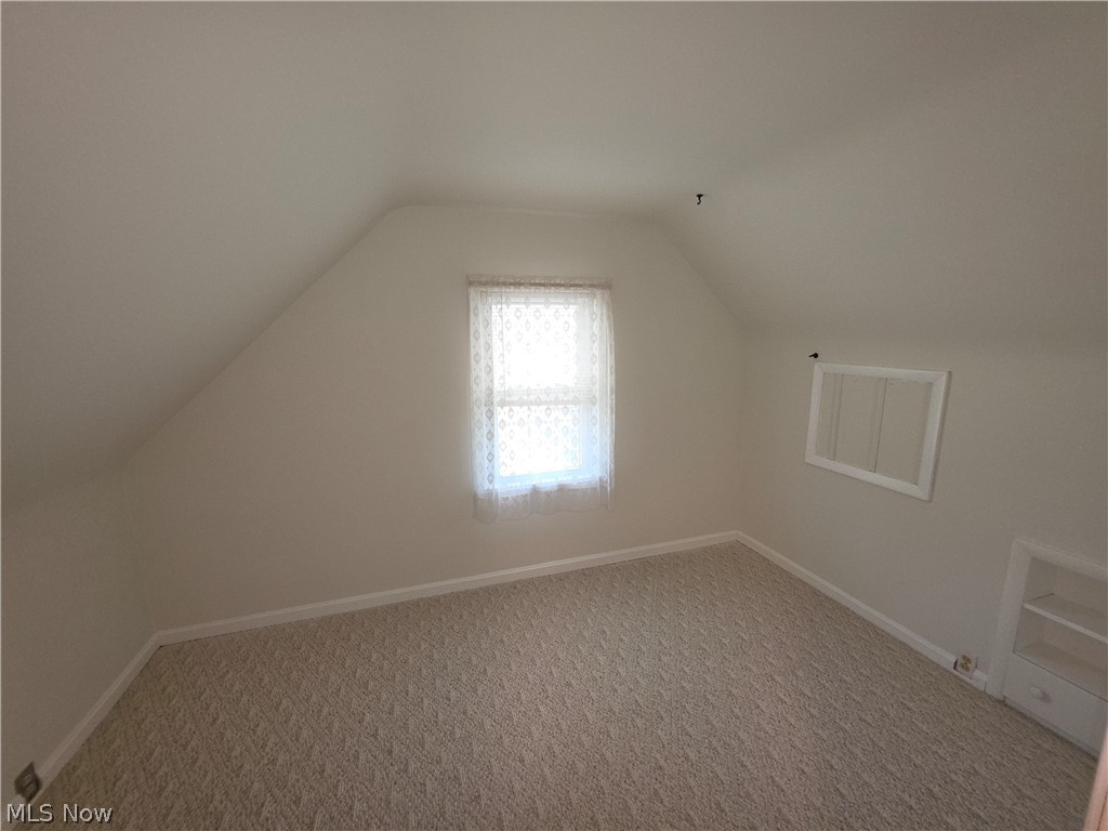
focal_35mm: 13
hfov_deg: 106.2
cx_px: 554
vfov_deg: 89.9
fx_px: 416
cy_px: 416
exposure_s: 1/60
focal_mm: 2.2
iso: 100
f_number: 1.9
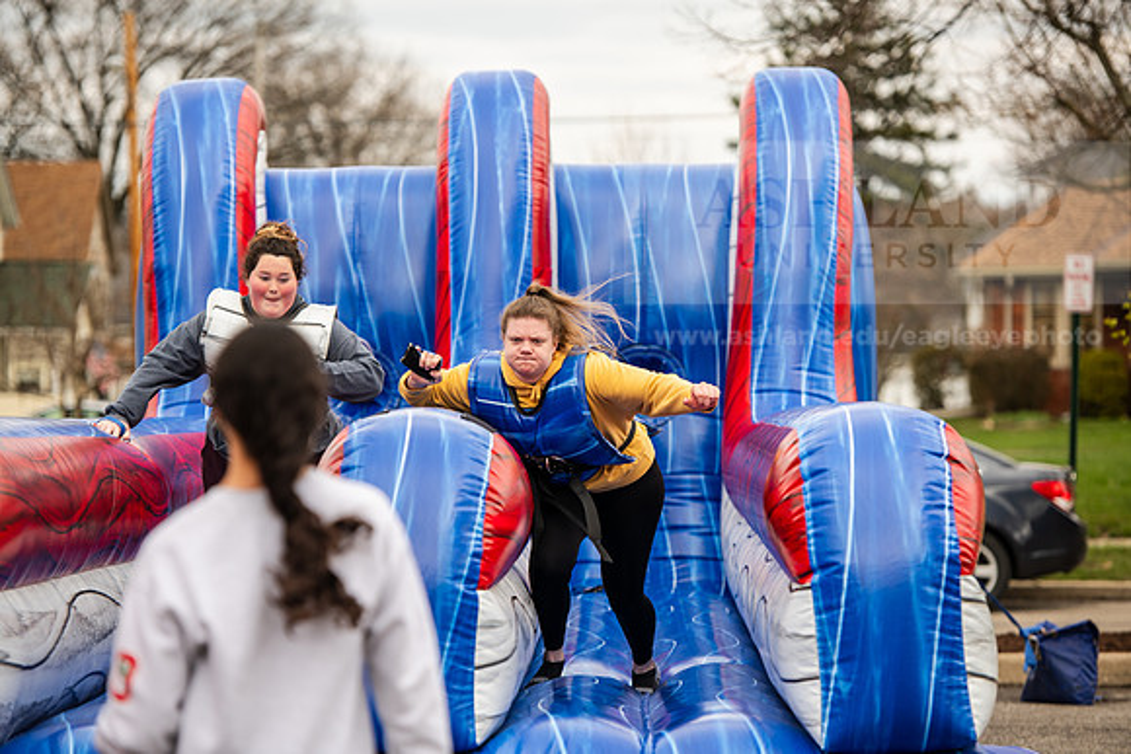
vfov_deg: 9.8
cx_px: 566
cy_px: 377
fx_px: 4399
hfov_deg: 14.7
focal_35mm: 140
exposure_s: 1/800
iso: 125
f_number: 3.5
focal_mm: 140
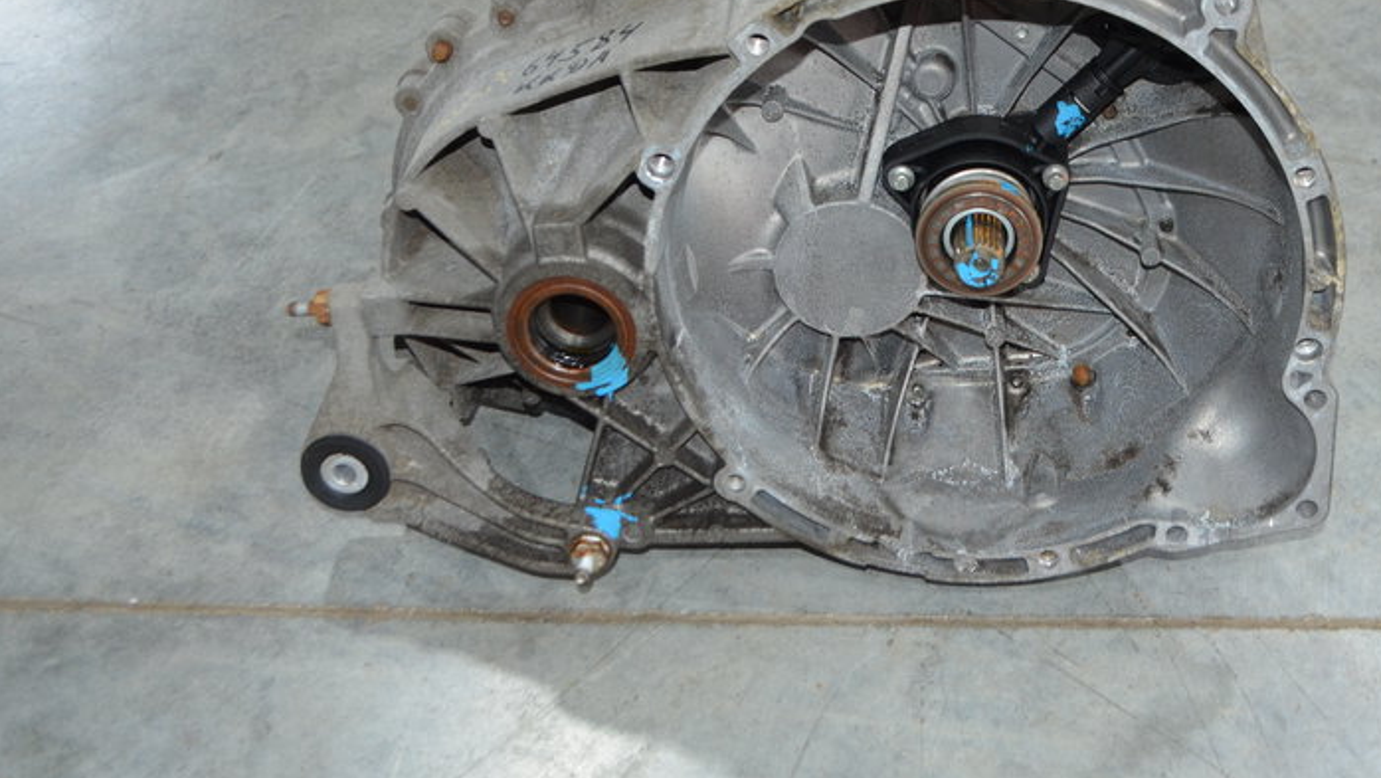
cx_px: 934
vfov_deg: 25.8
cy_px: 234
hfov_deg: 43.9
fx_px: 1685
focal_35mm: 46
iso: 800
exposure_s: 1/60
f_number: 3.8
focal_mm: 20
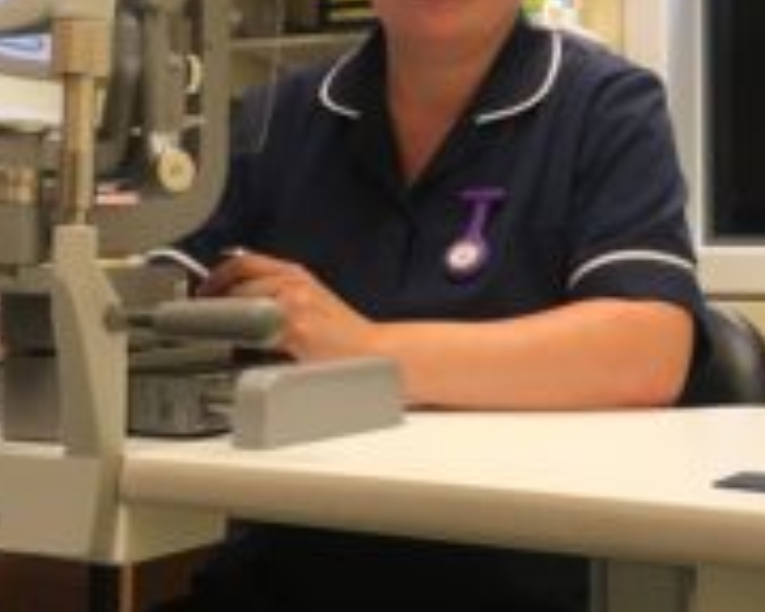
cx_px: 548
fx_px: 1426
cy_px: 178
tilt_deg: +1.2
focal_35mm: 63
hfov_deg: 29.7
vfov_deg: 24.0
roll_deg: +0.0
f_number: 2.2
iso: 50
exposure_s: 1/33
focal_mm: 4.15
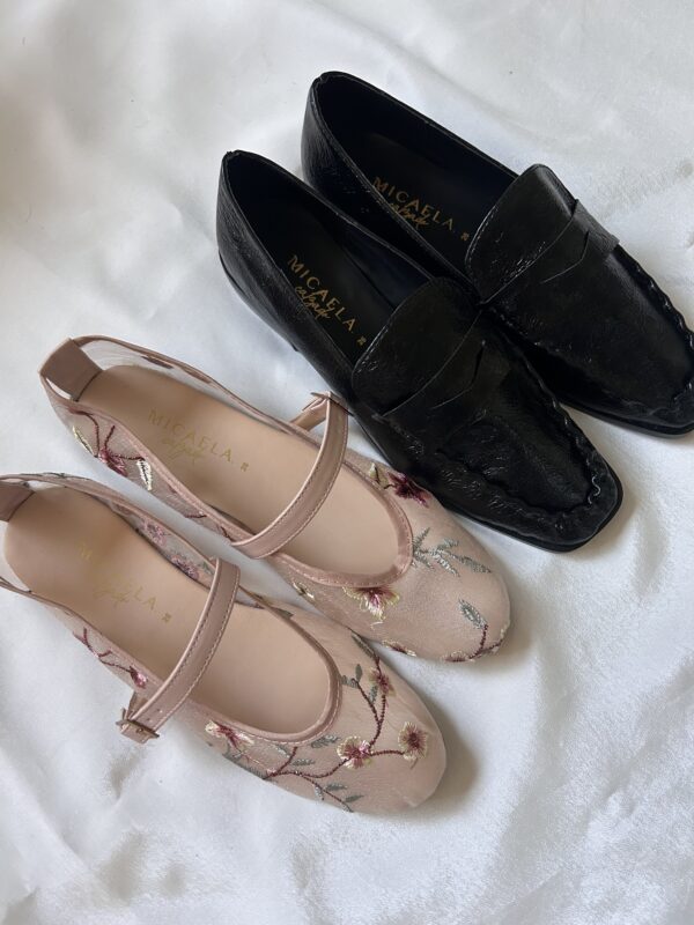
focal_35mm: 26
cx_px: 347
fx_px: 695
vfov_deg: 67.3
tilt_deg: -77.1
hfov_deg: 53.1
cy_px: 462
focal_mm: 5.7
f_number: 1.5
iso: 250
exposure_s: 1/60
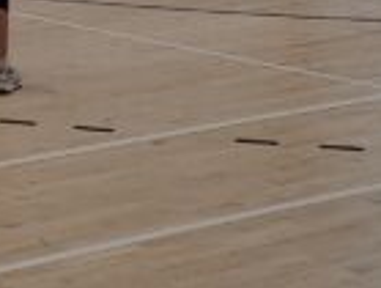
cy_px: -255
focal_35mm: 169
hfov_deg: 11.2
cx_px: -197
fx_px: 1865
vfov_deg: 8.4
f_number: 1.8
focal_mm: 6.06
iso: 50
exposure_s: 1/320
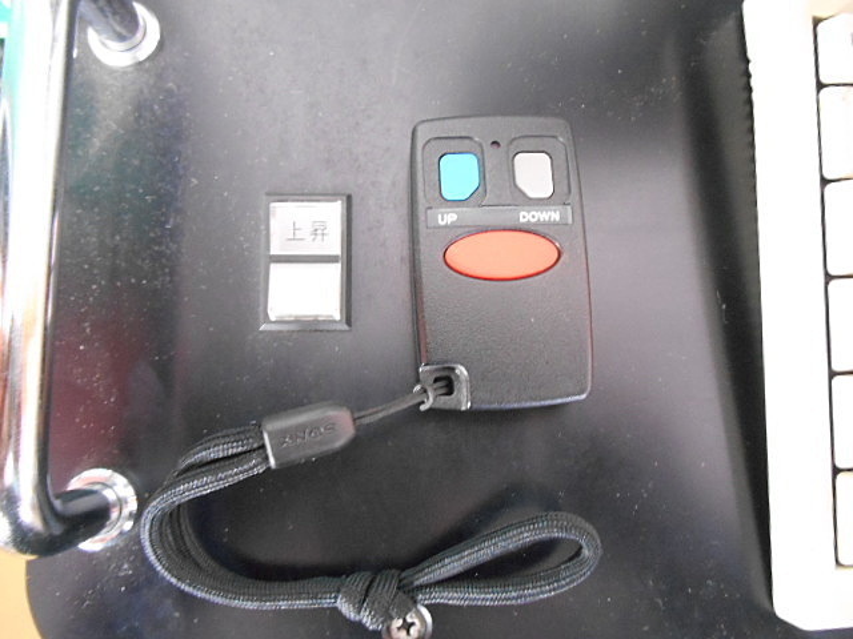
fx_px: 641
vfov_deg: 53.1
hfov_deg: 67.3
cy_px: 320
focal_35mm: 26
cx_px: 426
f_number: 3.4
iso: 800
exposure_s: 1/6
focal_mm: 4.7
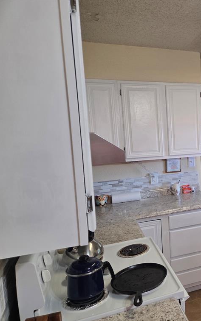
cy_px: 162
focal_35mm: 33
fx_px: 289
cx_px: 217
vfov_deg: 58.1
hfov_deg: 33.7
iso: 125
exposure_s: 1/120
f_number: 1.8
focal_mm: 5.4
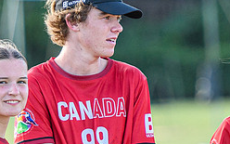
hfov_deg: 1.5
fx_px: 8738
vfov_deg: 0.9
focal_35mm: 1394
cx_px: 122
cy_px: 106
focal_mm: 200
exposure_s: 1/640
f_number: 3.2
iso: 220
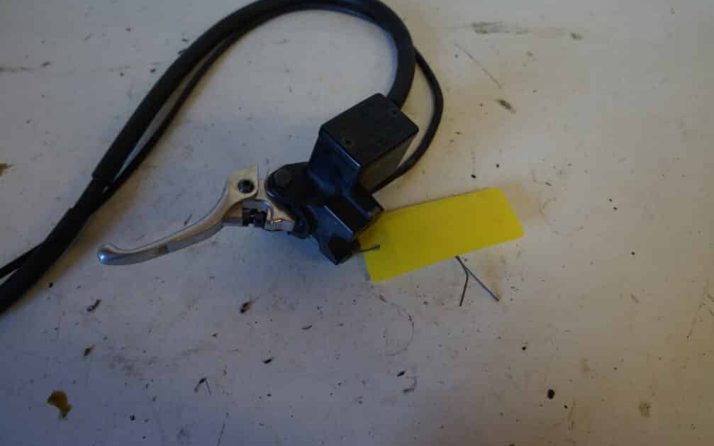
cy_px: 212
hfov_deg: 66.5
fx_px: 545
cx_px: 352
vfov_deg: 44.5
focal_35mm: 28
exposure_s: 1/60
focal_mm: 18
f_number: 3.5
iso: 250
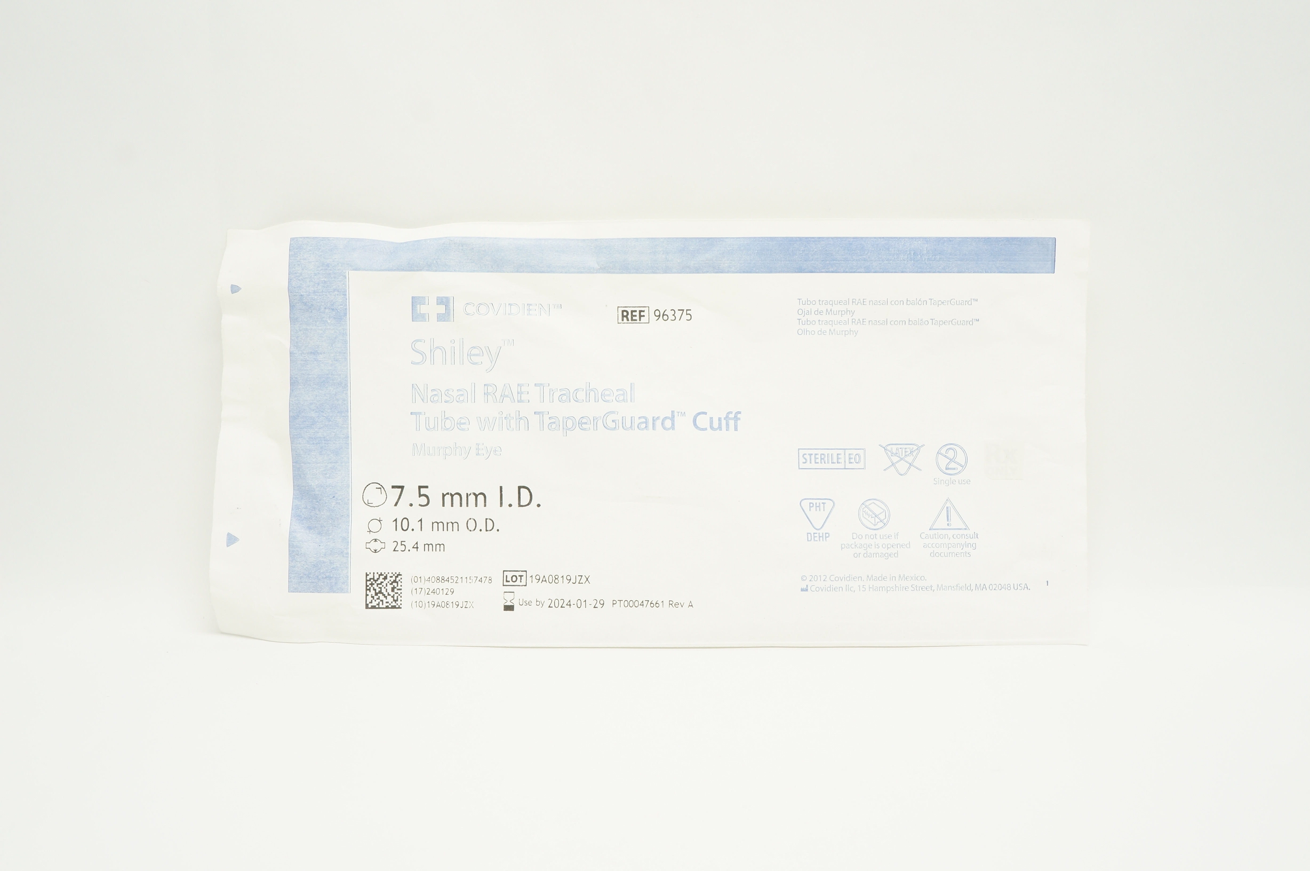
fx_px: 1254
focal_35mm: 34
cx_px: 655
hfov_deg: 55.2
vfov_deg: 38.3
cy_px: 436
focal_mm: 23
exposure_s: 1/25
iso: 400
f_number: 9
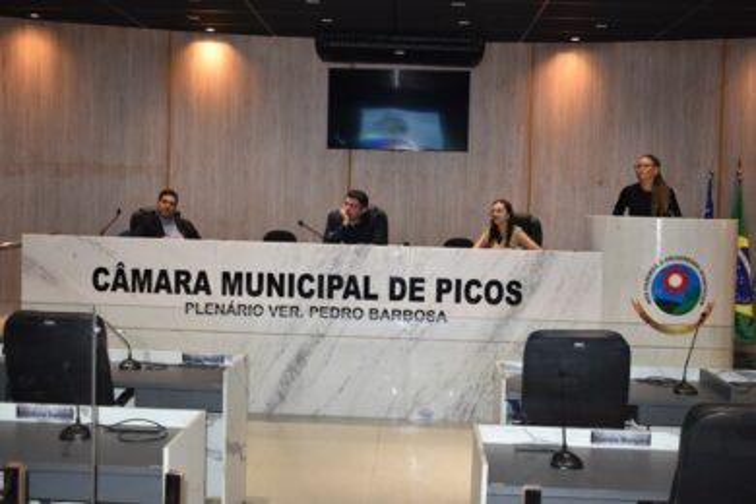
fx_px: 913
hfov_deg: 45.0
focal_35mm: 44
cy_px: 252
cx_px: 378
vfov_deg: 30.8
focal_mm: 29
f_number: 4.2
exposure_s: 1/60
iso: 900
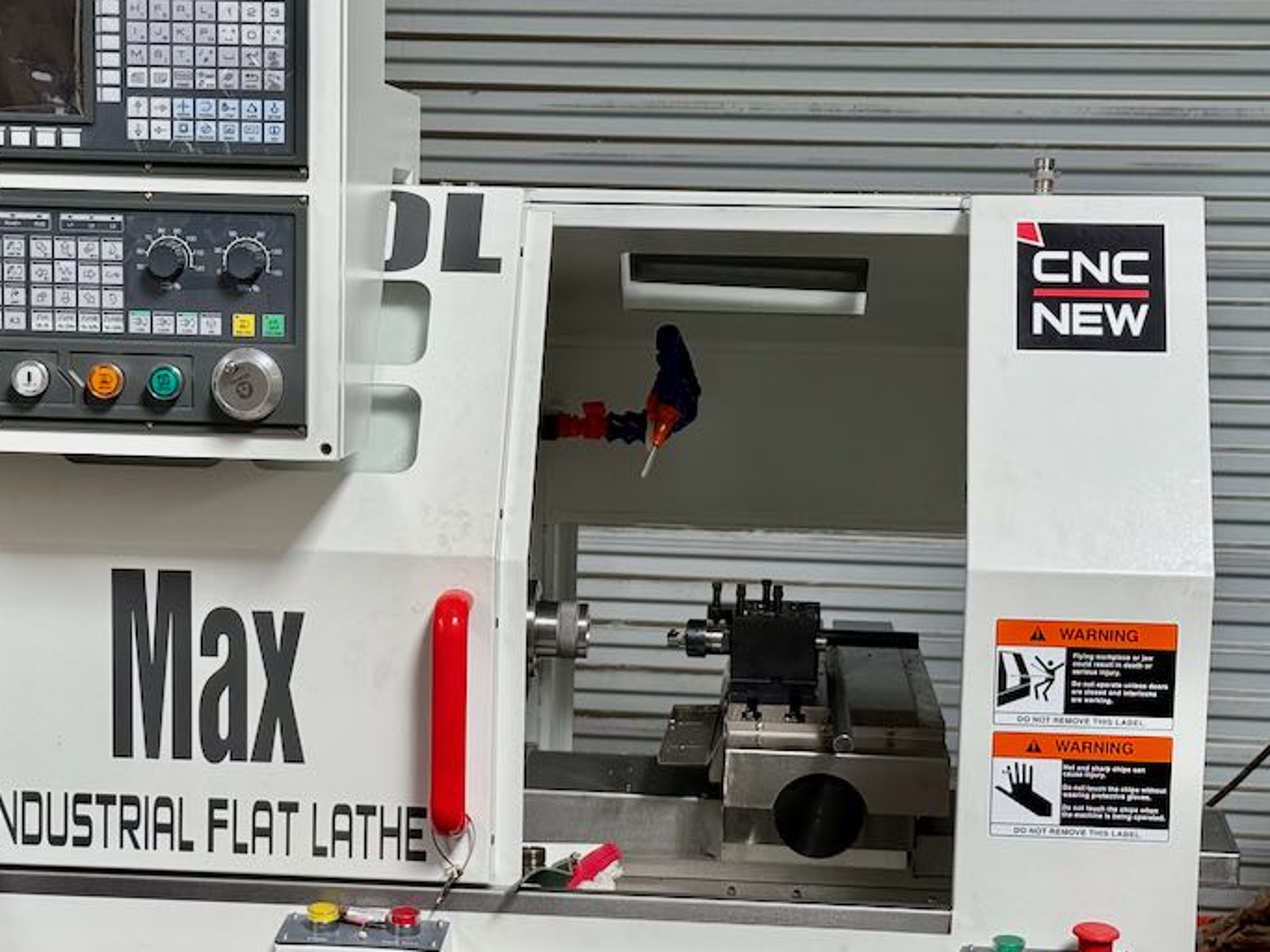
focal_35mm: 72
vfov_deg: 20.4
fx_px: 2641
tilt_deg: -6.9
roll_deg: -1.0
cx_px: 541
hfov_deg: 27.0
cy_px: 584
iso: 50
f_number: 1.78
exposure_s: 1/125
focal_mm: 6.76
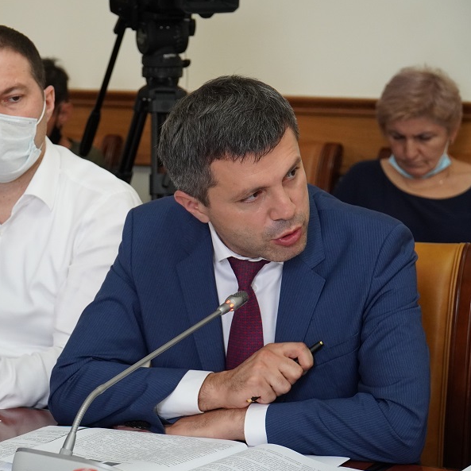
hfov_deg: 17.6
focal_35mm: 99
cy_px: 235
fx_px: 1519
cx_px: 132
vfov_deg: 17.6
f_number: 4.5
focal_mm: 51
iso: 2000
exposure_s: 1/200
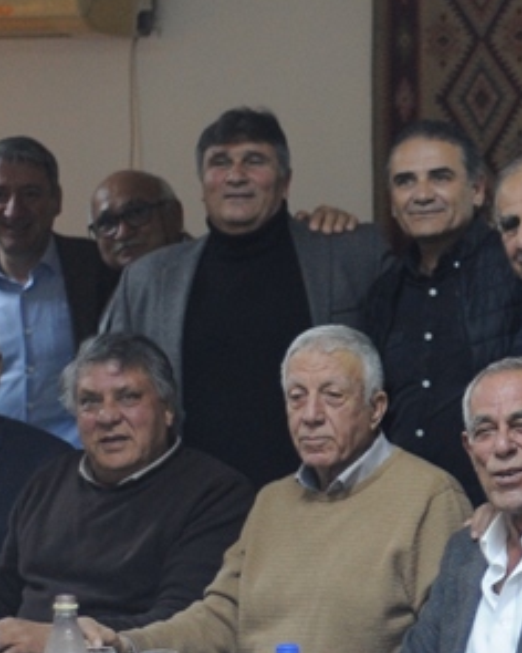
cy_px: 326
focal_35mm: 163
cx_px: 679
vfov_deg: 11.8
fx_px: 3148
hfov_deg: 9.3
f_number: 1.8
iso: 1600
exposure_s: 1/125
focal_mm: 50
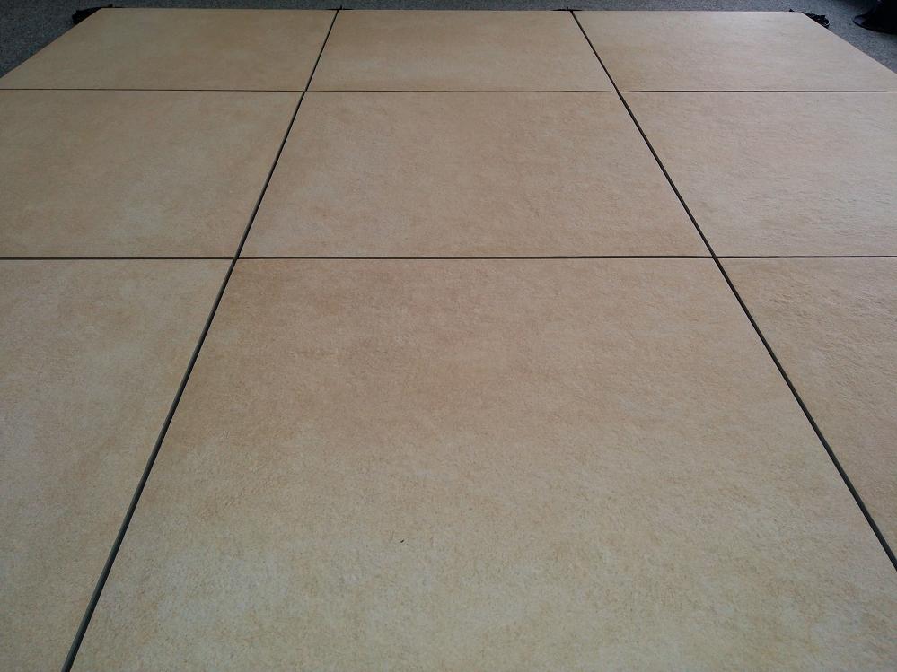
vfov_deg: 63.4
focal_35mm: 21
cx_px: 448
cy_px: 336
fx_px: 544
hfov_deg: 79.0
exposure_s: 1/50
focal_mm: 3.59
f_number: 2
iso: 124
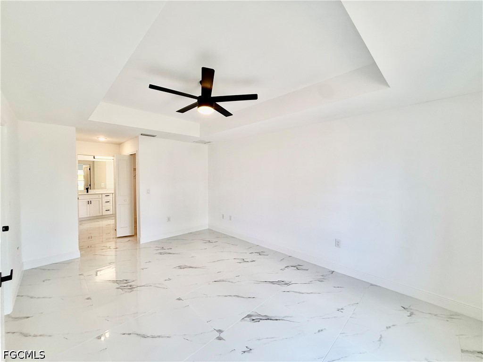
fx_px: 195
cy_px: 181
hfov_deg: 102.1
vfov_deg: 85.7
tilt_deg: -1.1
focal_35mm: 14
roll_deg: -0.5
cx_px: 242
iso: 64
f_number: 2.2
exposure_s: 1/120
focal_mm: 2.22
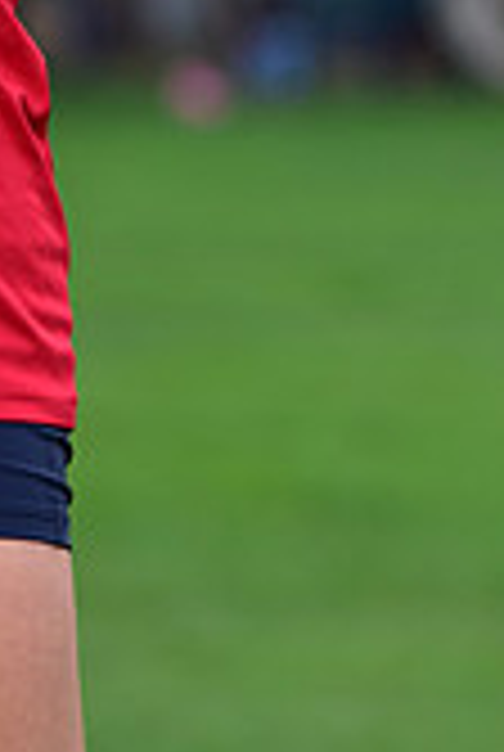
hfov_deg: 2.7
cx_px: -218
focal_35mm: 520
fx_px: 10874
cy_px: -392
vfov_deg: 3.9
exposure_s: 1/250
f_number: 4.5
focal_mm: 150
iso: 400
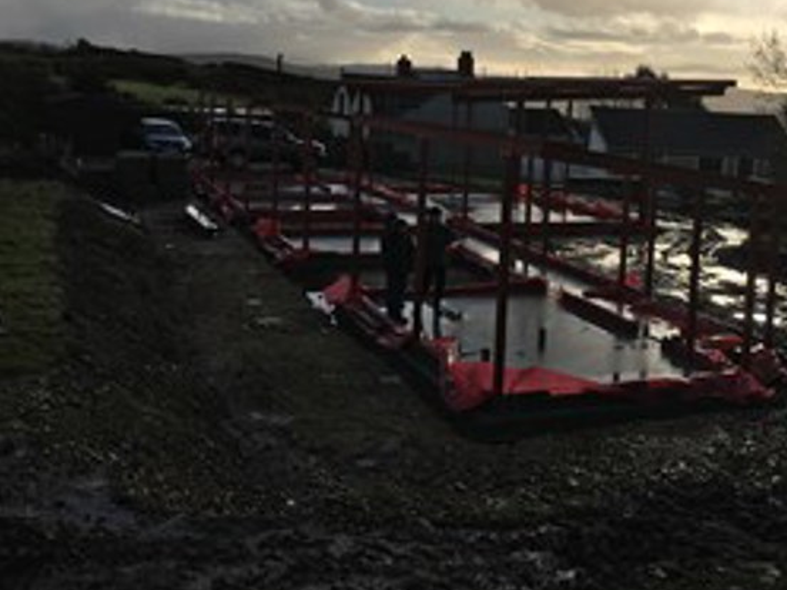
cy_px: 207
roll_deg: -3.7
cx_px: 559
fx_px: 955
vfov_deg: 34.1
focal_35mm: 42
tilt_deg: -6.1
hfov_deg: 43.8
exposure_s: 1/3497
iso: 25
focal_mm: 4.15
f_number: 2.2
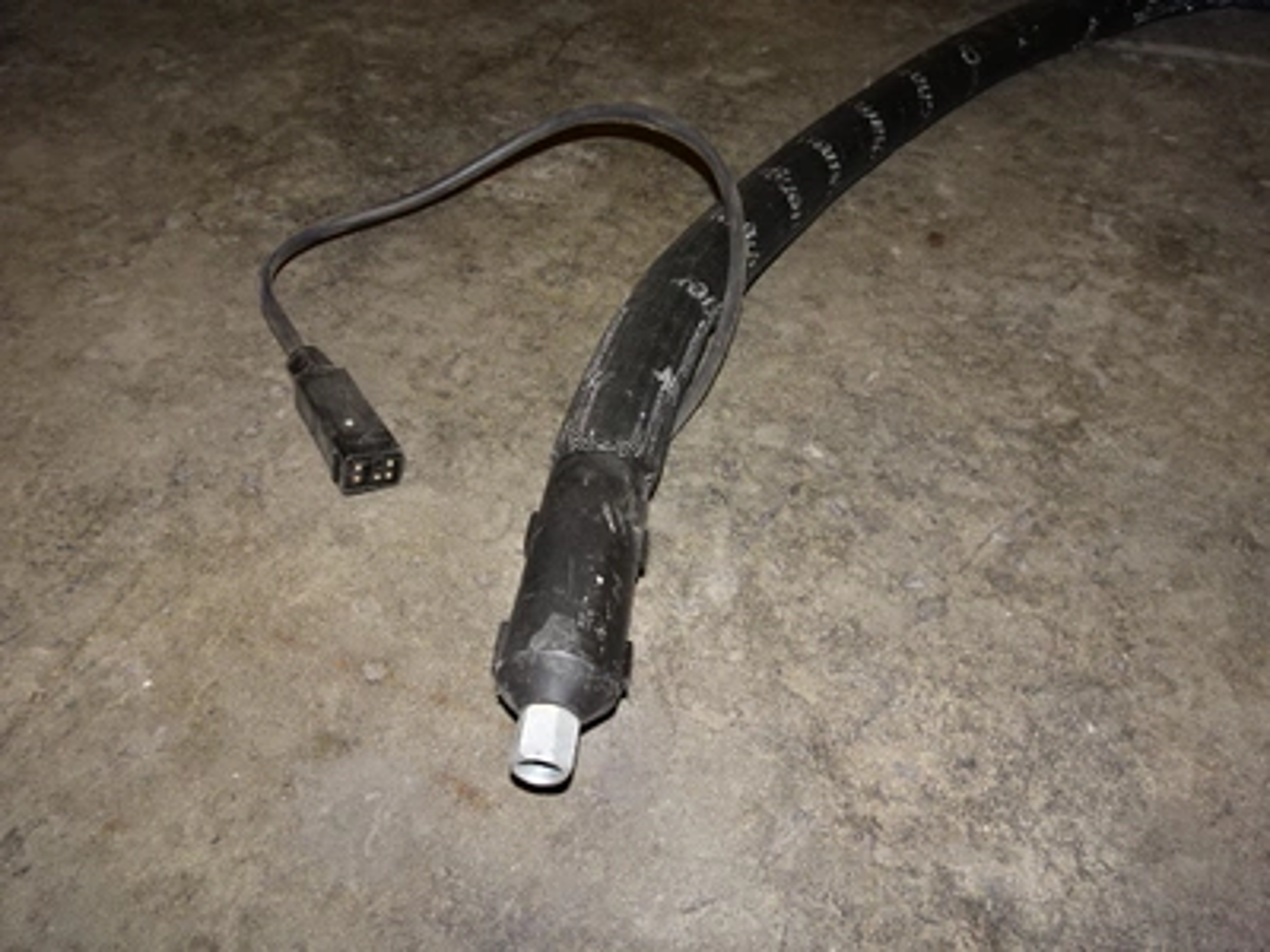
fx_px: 881
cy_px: 476
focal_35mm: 24
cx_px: 635
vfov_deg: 56.8
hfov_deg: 71.6
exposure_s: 1/30
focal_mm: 4.1
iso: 200
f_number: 3.5
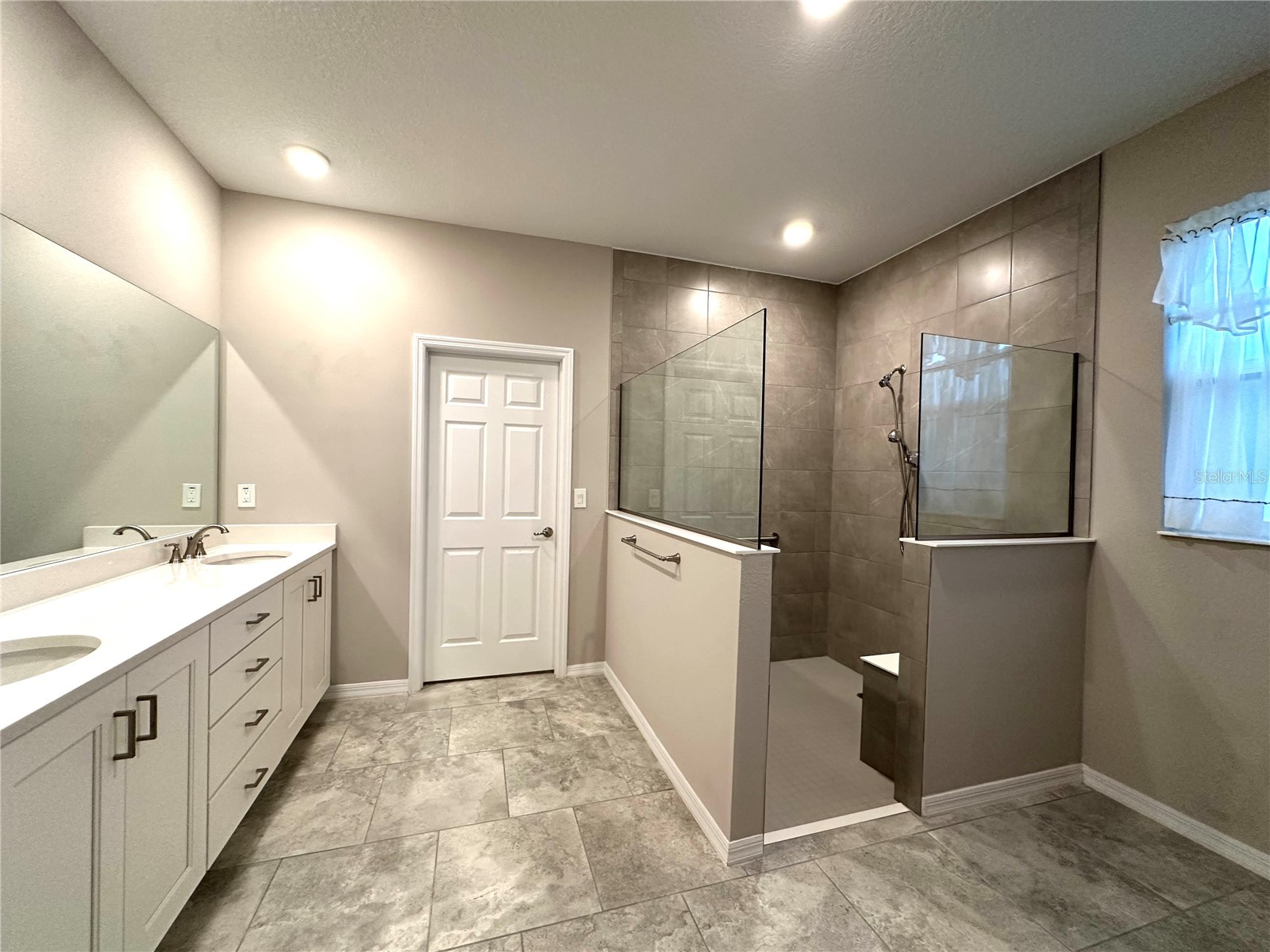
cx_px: 635
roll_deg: -1.7
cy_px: 476
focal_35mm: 14
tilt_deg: -0.2
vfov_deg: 85.7
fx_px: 514
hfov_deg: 102.1
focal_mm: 2.22
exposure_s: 1/120
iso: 250
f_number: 2.2
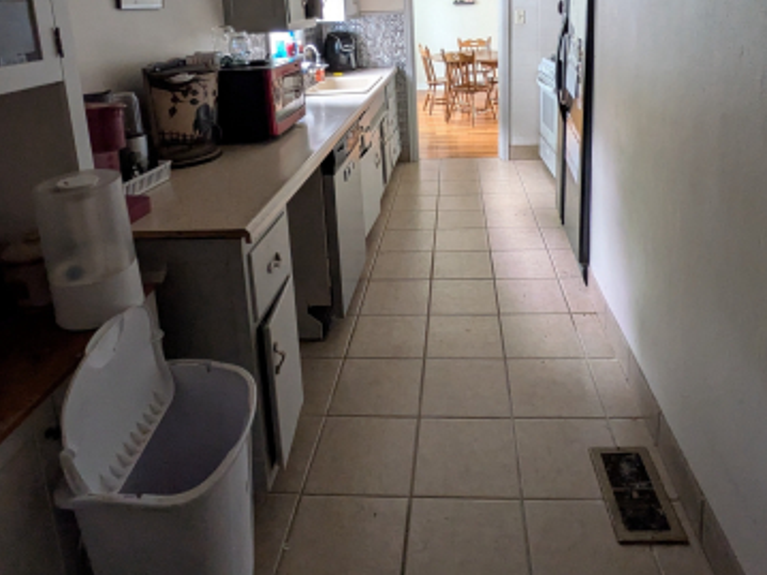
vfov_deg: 50.2
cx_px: 434
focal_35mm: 26
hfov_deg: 67.0
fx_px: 576
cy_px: 124
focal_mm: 1.83
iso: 238
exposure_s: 1/24
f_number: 2.2
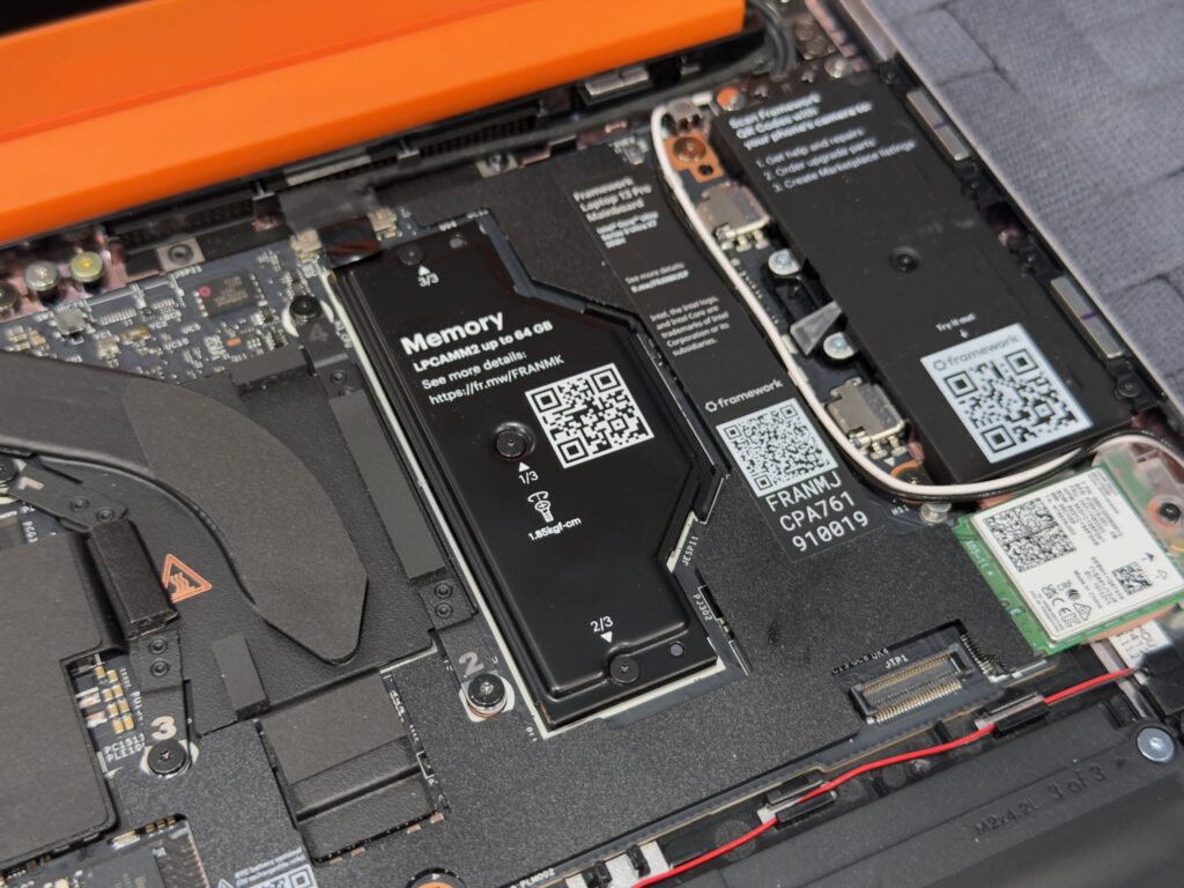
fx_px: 1642
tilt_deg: -55.3
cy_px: 444
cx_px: 592
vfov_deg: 30.3
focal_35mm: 48
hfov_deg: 39.7
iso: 500
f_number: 1.78
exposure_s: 1/30
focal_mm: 6.76
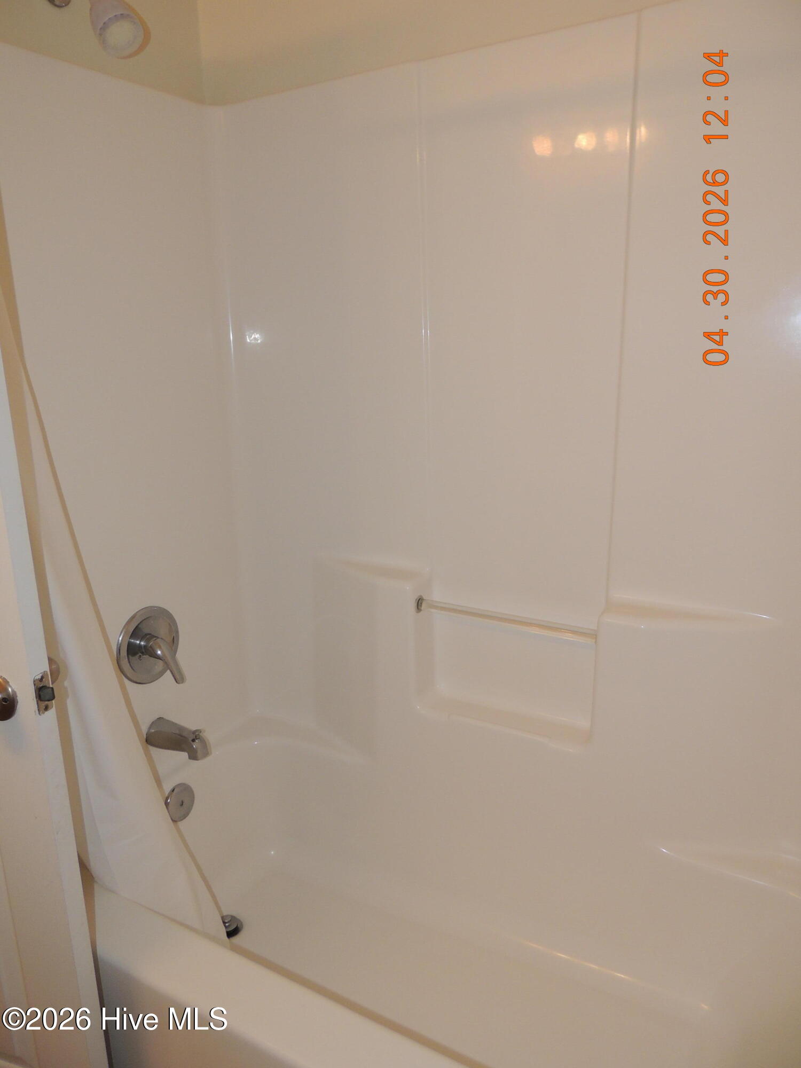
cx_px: 400
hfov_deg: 56.8
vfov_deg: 71.6
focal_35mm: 24
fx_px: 740
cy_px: 534
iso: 200
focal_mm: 4.3
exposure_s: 1/30
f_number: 3
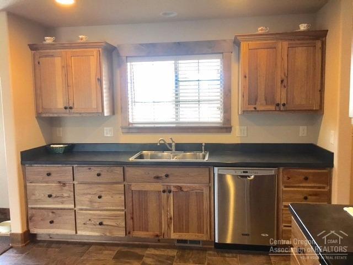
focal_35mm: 29
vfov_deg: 48.2
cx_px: 176
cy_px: 132
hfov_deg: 61.7
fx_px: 296
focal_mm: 4.15
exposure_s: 1/30
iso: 40
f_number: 2.2
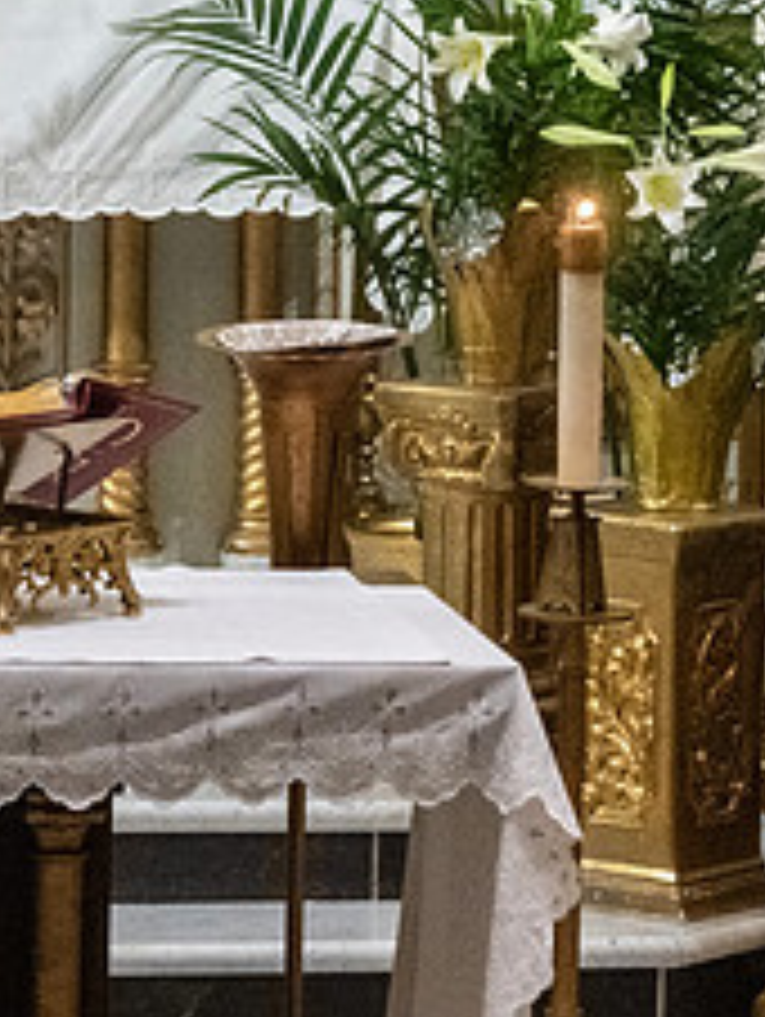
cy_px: 404
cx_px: 66
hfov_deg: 2.4
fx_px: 18470
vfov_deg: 3.2
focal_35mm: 628
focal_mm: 200
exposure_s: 1/60
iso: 5000
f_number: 14
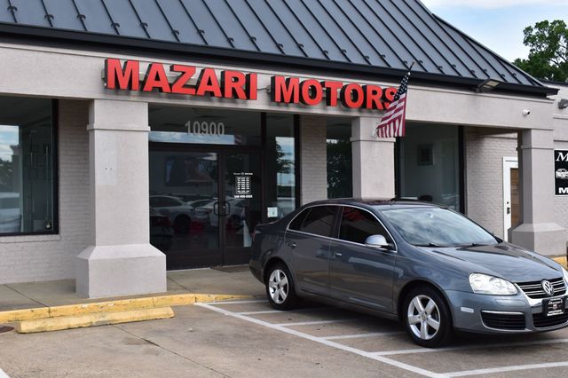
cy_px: 189
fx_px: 710
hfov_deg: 43.6
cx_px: 284
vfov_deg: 29.8
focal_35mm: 45
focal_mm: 30
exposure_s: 1/400
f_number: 11
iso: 400
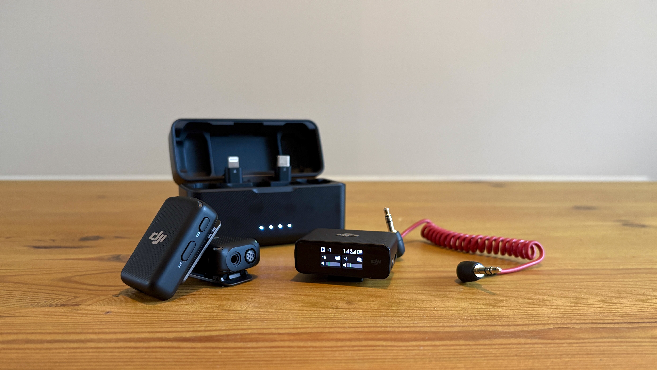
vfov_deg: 39.9
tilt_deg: -11.6
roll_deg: -0.3
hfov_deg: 66.1
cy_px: 235
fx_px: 505
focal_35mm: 29
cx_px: 331
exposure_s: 1/50
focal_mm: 5.96
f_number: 1.6
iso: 160
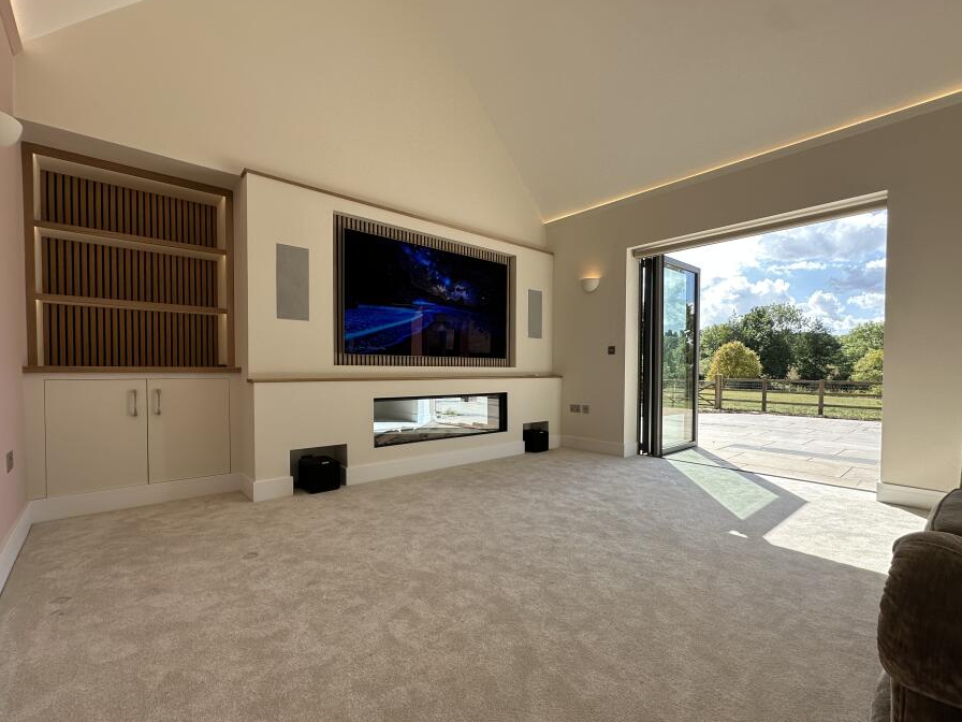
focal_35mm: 16
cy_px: 381
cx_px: 514
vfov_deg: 78.0
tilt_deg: -0.7
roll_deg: -0.1
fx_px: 445
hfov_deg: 94.4
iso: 40
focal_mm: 2.22
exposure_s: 1/496
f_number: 2.2
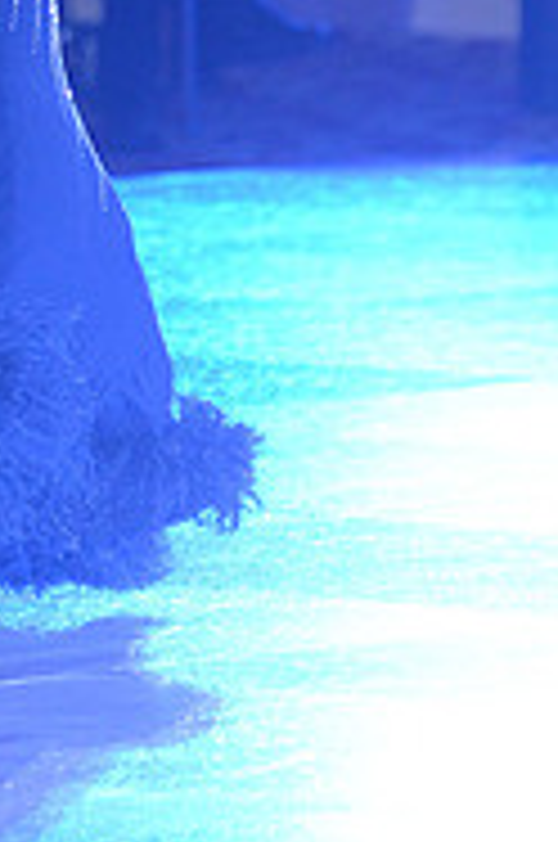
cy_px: -284
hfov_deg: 2.2
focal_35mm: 620
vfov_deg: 3.3
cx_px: -151
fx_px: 14468
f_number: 5
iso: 4000
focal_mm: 200
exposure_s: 1/250
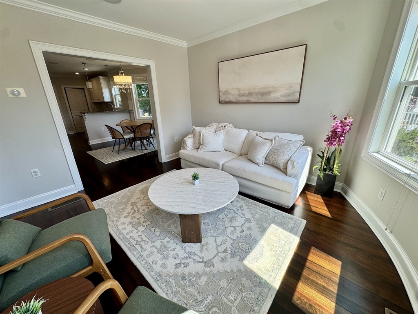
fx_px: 169
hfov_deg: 102.1
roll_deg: +1.2
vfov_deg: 85.7
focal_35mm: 14
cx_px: 209
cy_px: 157
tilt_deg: -20.7
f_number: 2.2
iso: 40
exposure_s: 1/149
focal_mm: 2.22
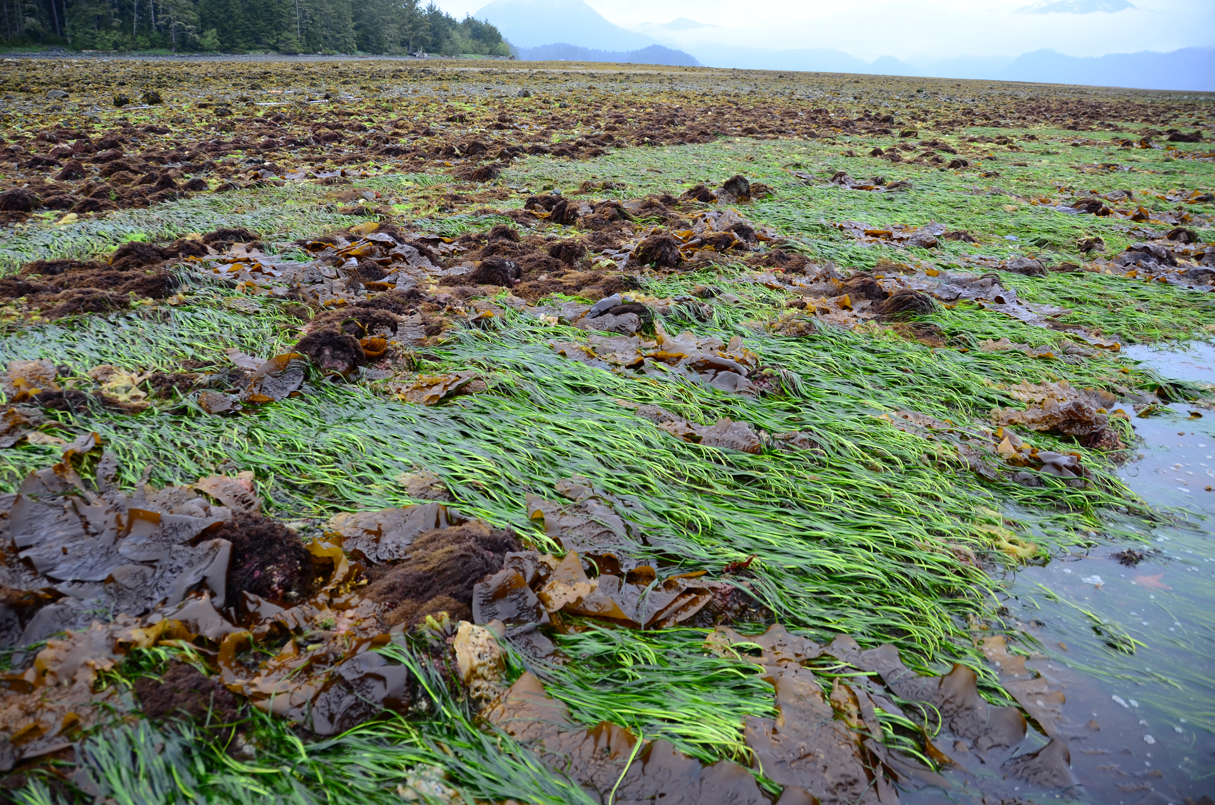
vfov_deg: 47.7
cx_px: 608
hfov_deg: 67.5
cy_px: 402
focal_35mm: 27
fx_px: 909
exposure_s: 1/200
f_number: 3.5
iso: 110
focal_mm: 18
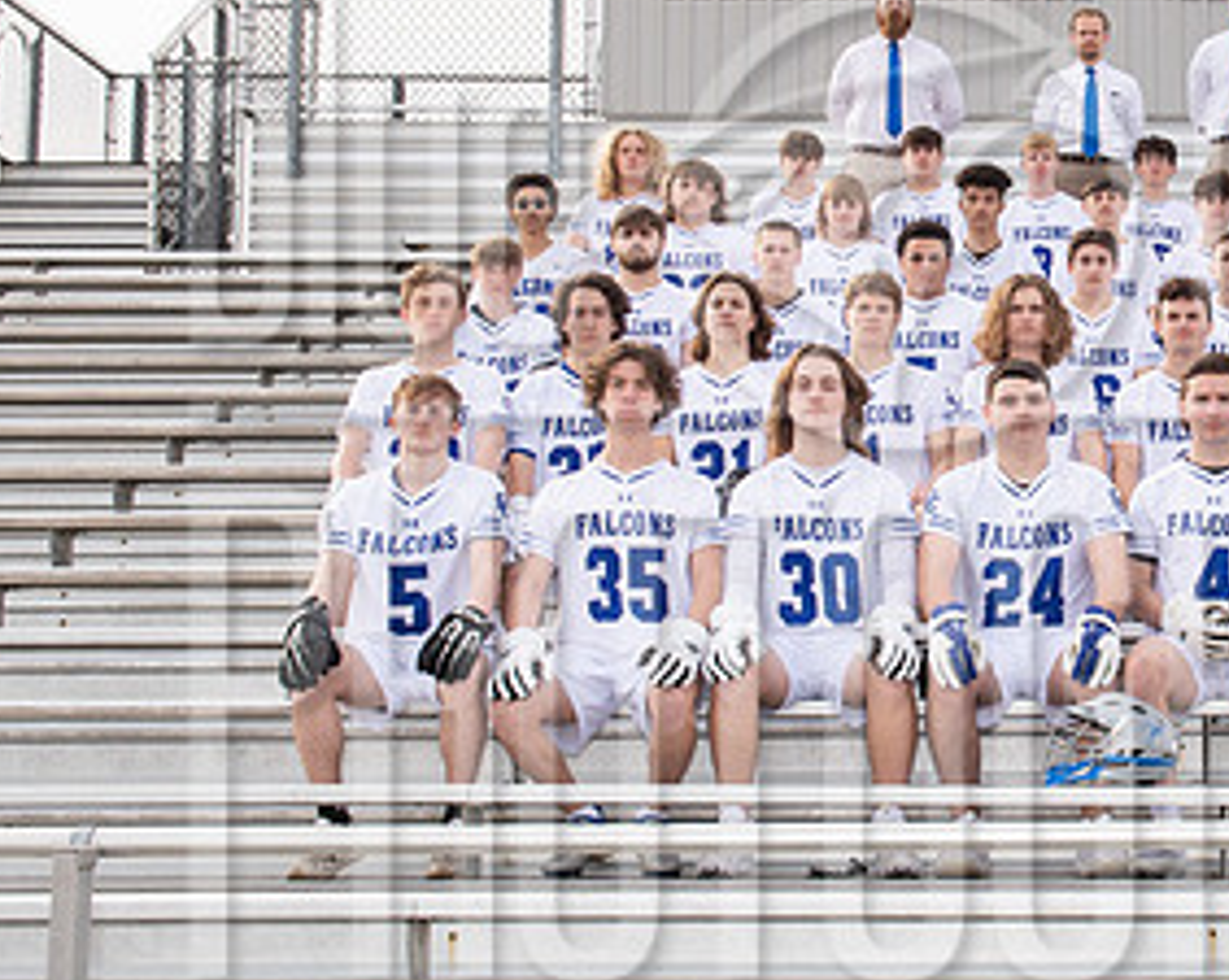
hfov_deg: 24.4
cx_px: 1111
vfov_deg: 20.1
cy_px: 433
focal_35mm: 76
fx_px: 2762
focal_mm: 32
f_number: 9
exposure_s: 1/250
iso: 320
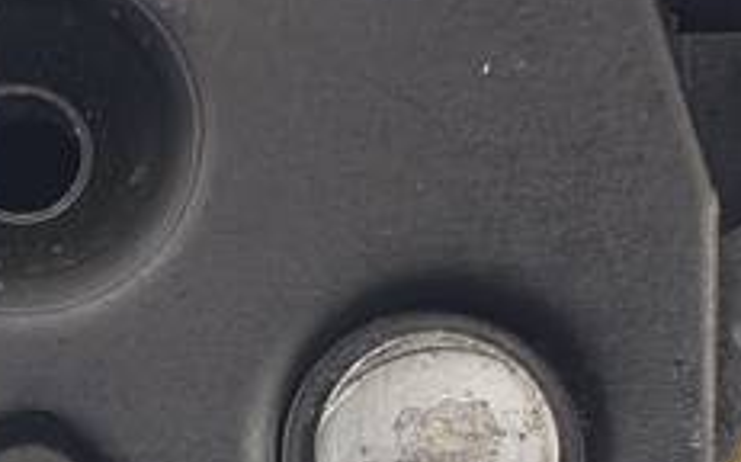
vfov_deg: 7.5
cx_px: 212
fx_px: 3471
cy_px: 603
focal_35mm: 172
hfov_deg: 12.2
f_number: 2.4
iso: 50
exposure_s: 1/196
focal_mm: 4.3
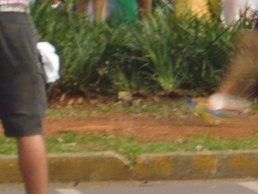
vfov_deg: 3.3
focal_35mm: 447
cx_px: -142
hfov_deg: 4.4
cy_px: 6
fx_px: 3332
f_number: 6.9
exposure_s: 1/8
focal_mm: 21.5
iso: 100
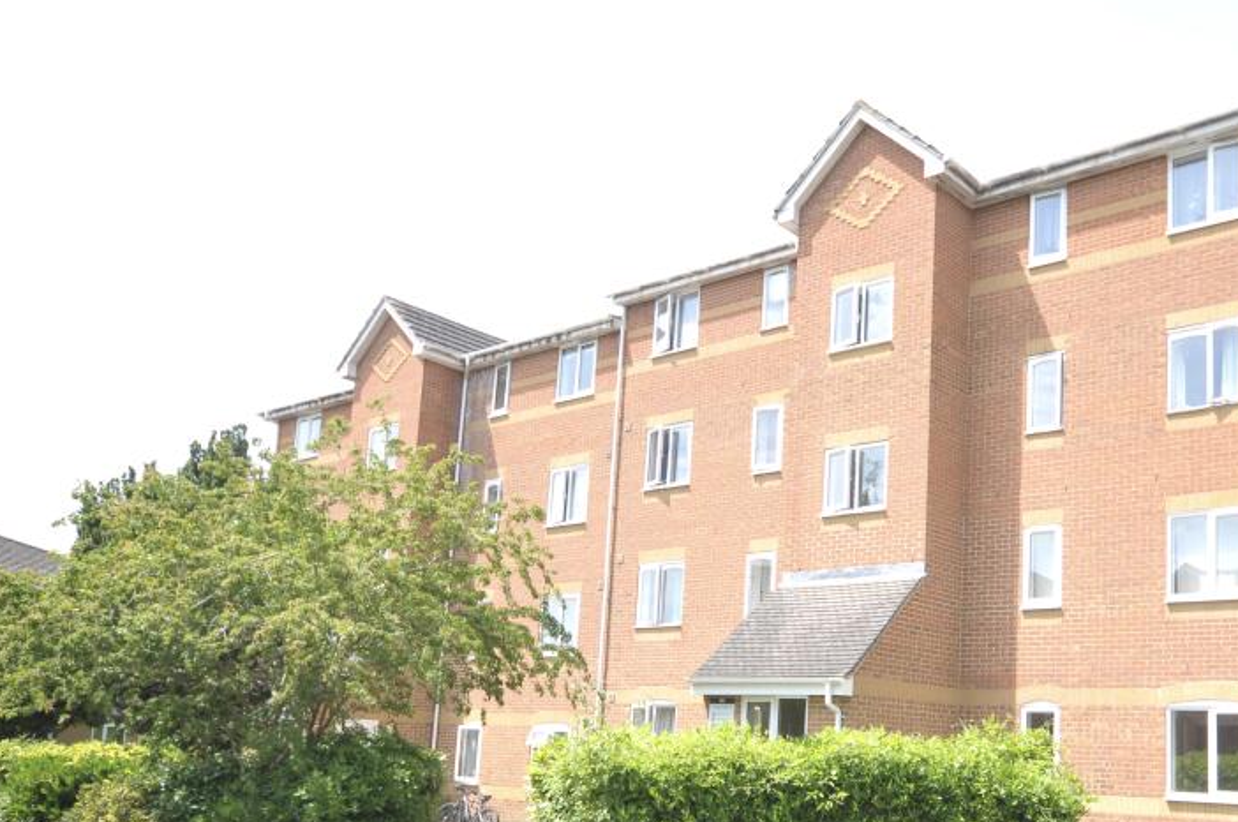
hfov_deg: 53.0
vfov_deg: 37.1
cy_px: 584
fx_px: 1202
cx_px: 864
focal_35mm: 35
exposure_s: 1/100
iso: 100
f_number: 8
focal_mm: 16
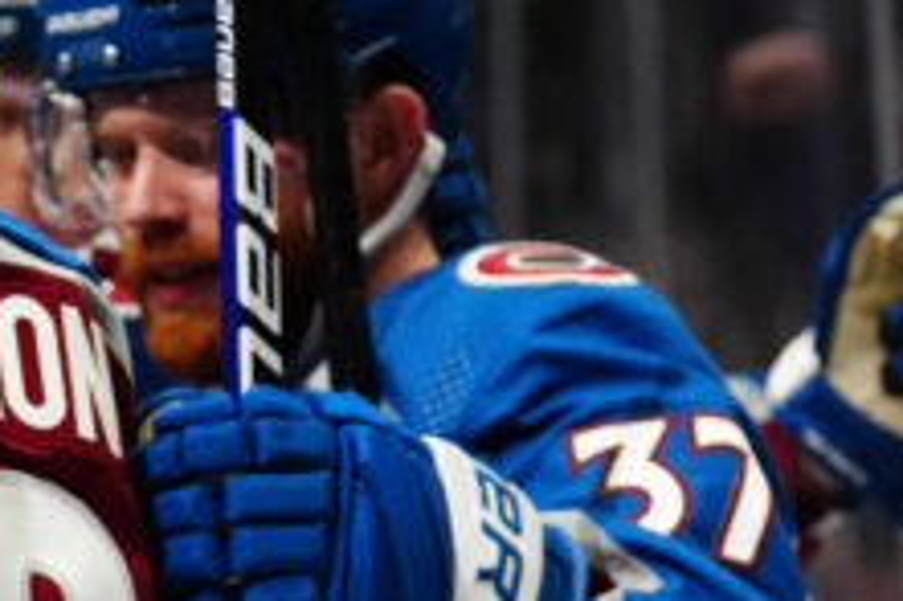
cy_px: 350
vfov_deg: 3.5
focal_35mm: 389
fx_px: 9750
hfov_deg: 5.2
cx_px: -899
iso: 5000
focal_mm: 84
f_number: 3.5
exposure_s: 1/2500
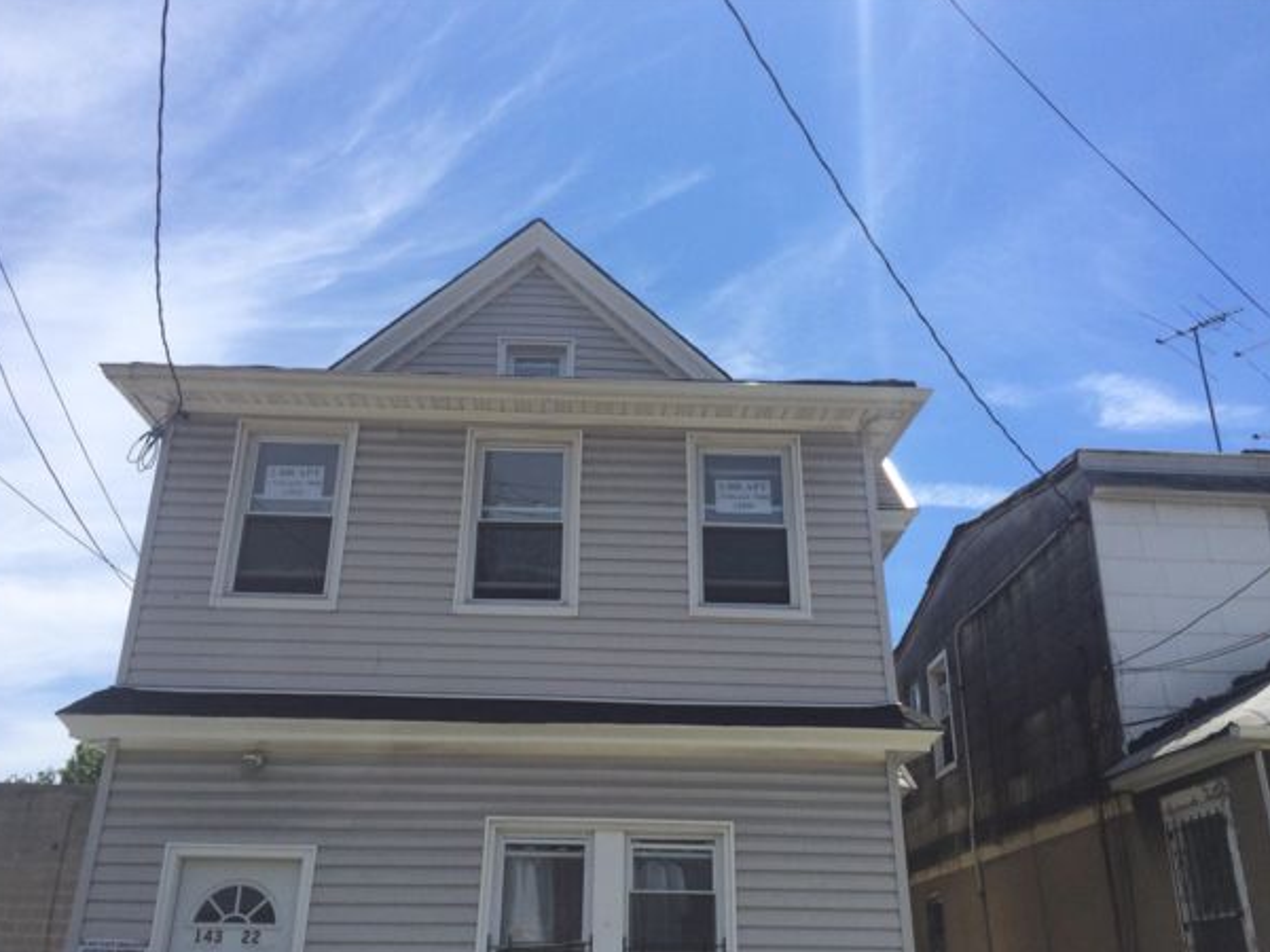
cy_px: 497
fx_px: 1174
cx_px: 614
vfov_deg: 44.1
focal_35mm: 32
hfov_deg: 56.8
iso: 40
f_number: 2.2
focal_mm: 4.12
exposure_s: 1/2415
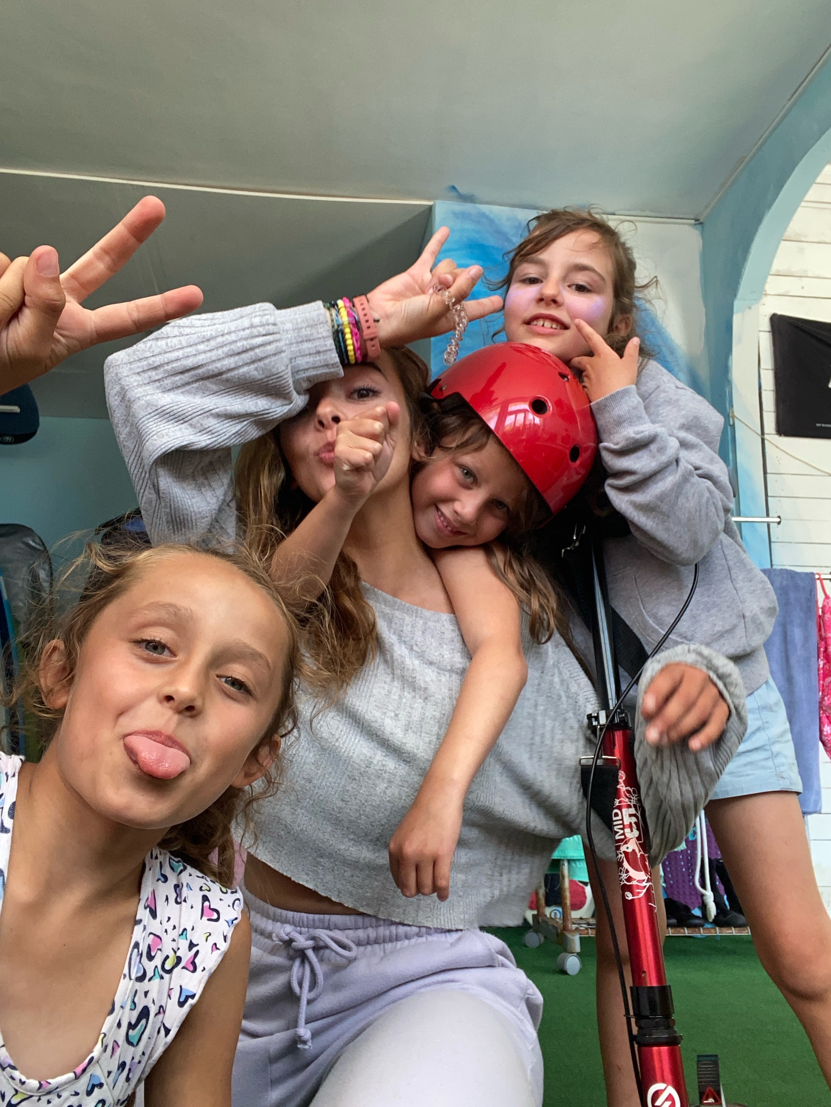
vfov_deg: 60.0
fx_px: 960
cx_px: 416
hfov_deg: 46.8
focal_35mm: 30
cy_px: 554
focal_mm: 2.71
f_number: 2.2
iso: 100
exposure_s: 1/66
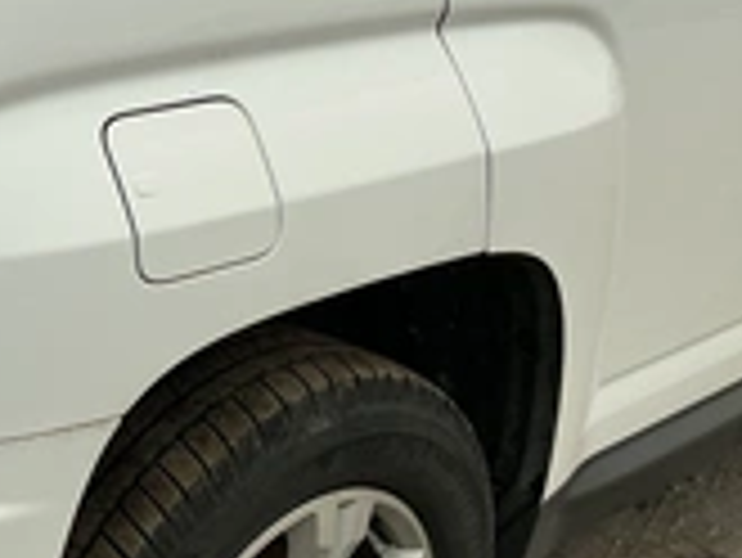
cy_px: 320
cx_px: 0
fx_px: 1459
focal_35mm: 68
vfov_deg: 21.6
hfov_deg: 27.0
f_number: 1.8
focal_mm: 3
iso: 25
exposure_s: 1/2141
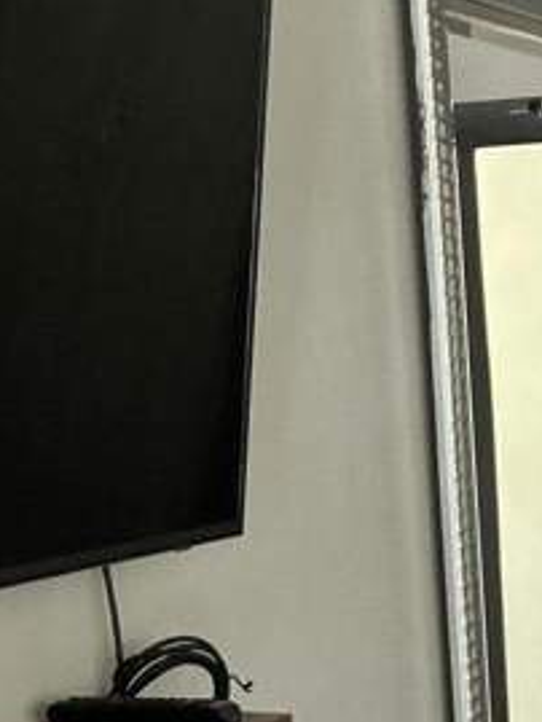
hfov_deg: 12.9
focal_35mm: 111
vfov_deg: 17.3
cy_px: 714
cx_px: 724
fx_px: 2315
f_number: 1.8
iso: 125
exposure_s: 1/60
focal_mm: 3
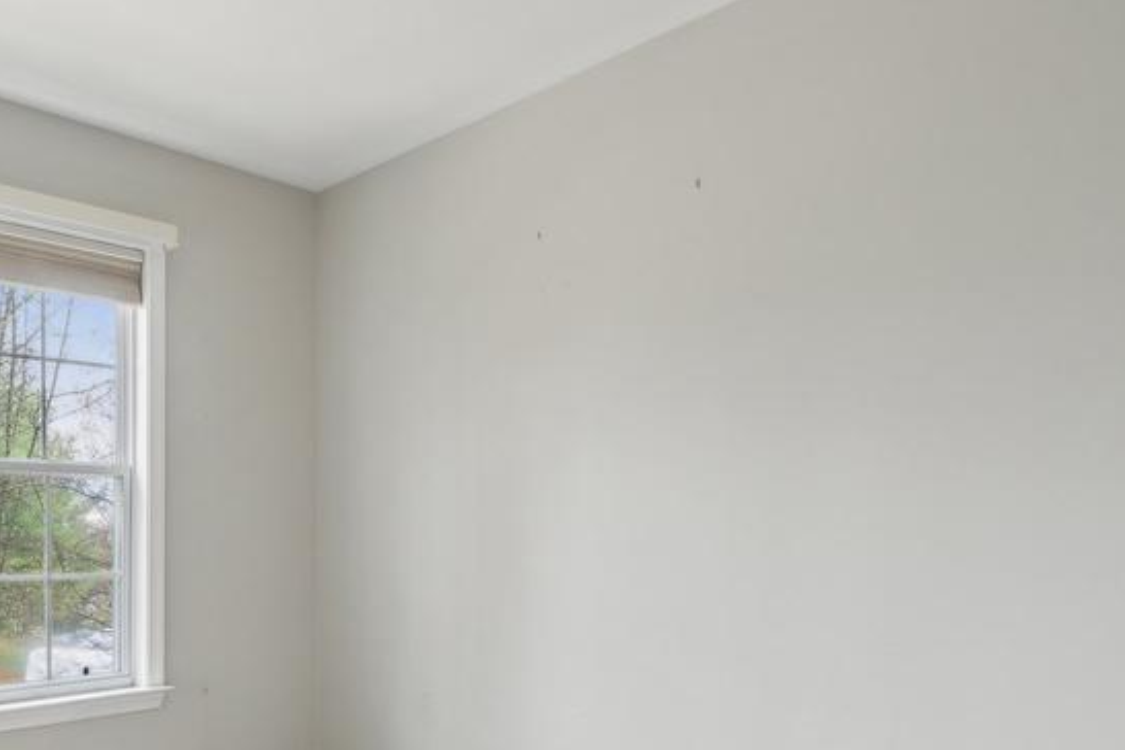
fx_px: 937
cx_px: 323
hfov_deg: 59.6
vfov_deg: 42.2
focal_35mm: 30
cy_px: 568
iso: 200
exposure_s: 1/10
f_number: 7.1
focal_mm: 16
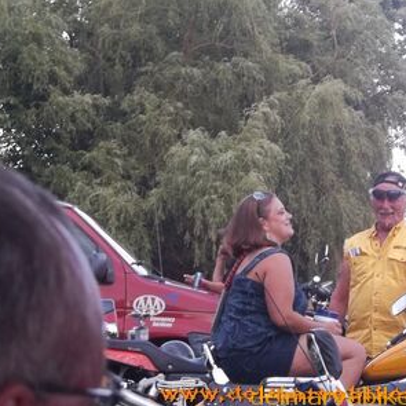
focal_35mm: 162
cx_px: 222
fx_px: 2150
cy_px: 202
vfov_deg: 10.8
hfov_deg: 10.8
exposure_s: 1/50
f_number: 5.9
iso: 160
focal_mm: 24.5
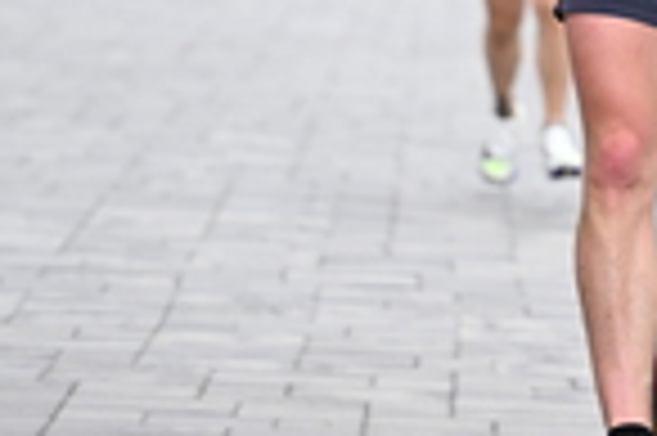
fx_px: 7237
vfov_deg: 3.4
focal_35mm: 397
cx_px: 803
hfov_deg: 5.2
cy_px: -355
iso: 640
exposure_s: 1/2000
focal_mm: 105
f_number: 2.8
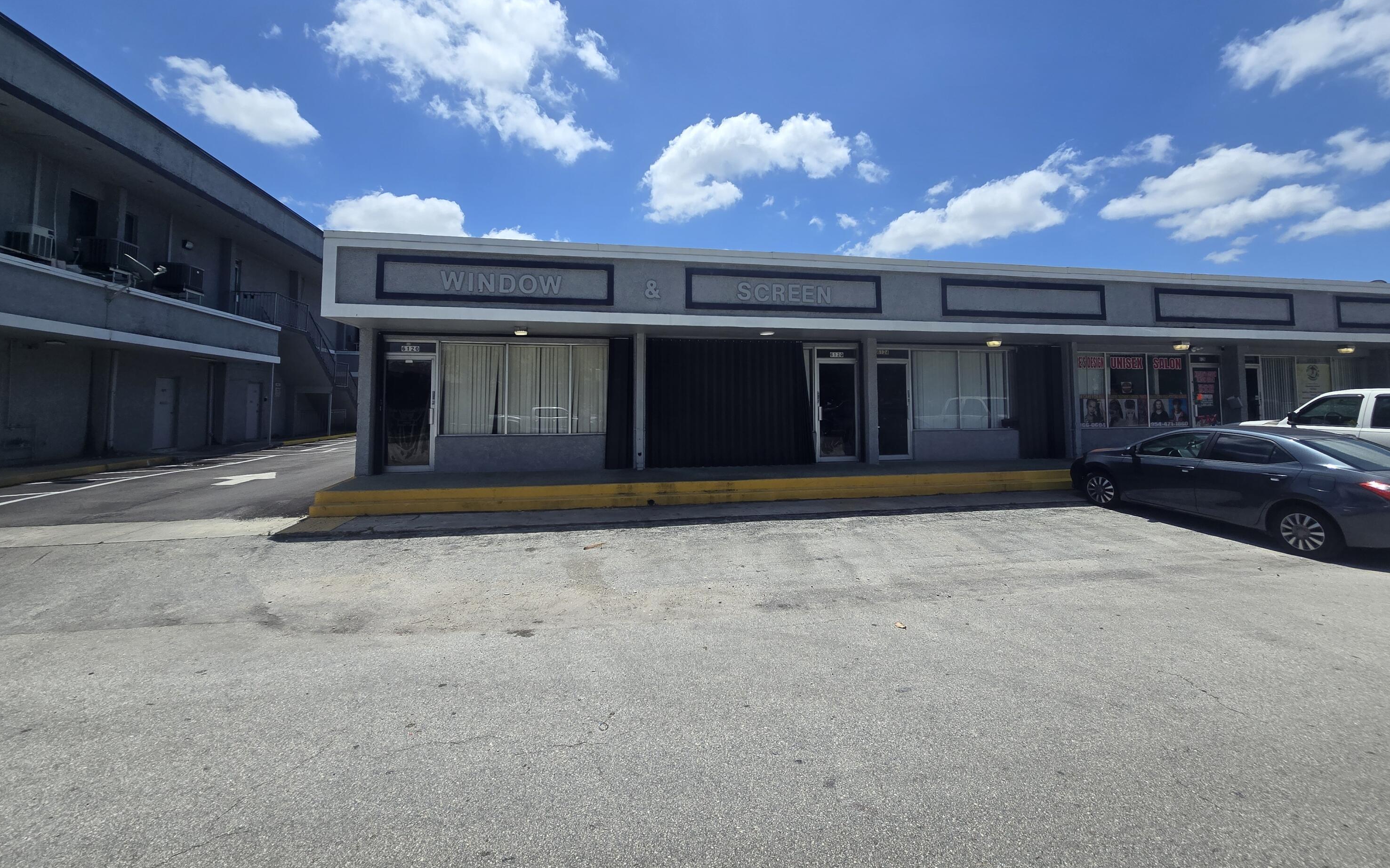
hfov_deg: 105.3
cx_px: 702
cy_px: 376
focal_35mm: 14
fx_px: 530
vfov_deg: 78.2
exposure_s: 1/3540
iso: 50
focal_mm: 2.2
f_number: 2.2
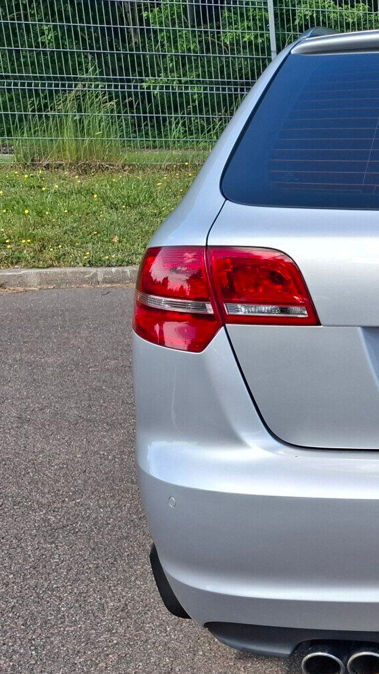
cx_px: 570
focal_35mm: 49
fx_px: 875
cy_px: 403
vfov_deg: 41.9
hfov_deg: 20.8
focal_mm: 5.54
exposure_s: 1/830
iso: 50
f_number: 1.8
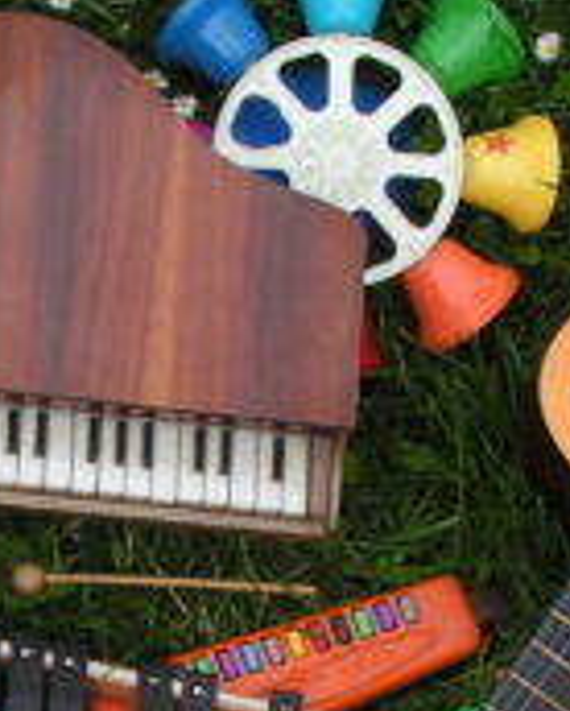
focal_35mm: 133
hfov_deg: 11.6
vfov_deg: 14.3
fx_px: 2800
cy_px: 639
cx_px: 186
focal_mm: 7.3
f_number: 5.6
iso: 50
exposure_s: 1/250
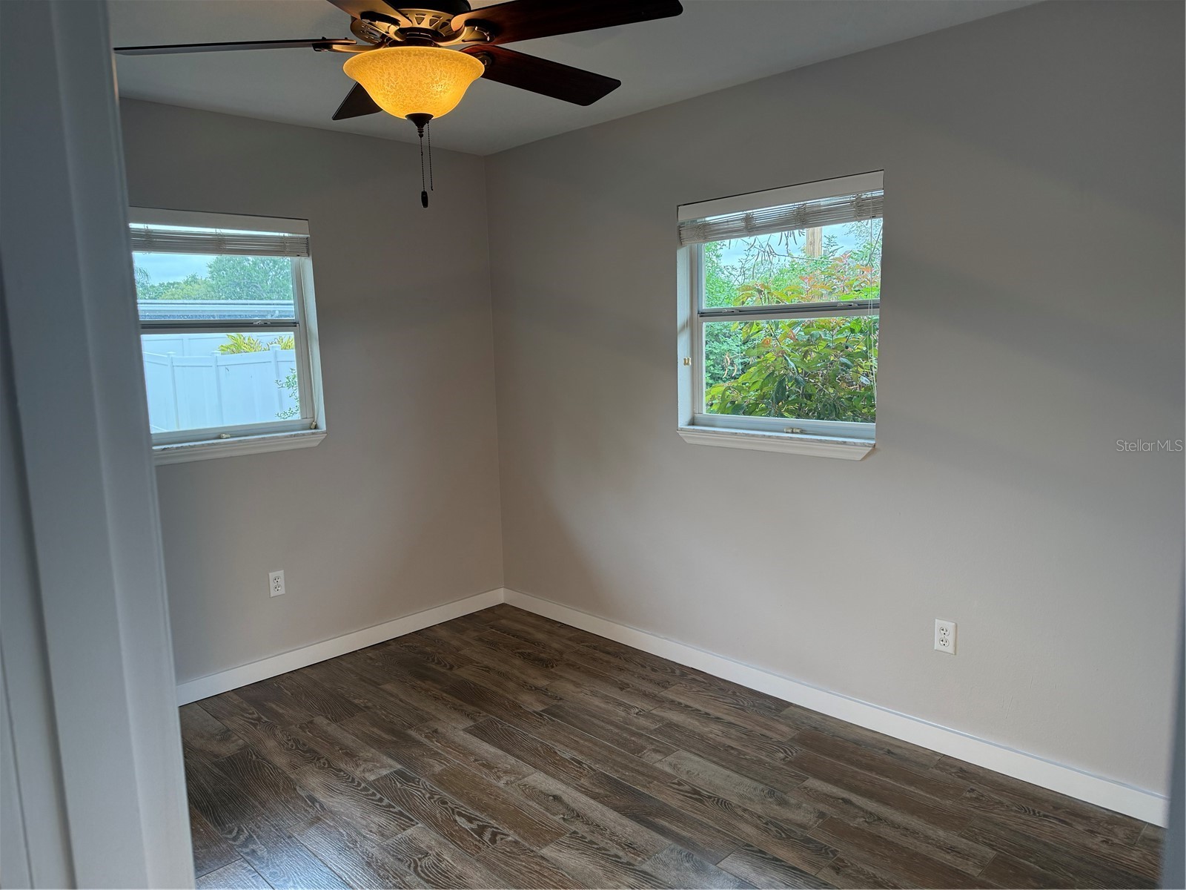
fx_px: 822
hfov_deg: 71.6
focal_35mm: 24
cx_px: 593
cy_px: 445
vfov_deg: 56.8
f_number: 1.78
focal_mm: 6.76
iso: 160
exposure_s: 1/238
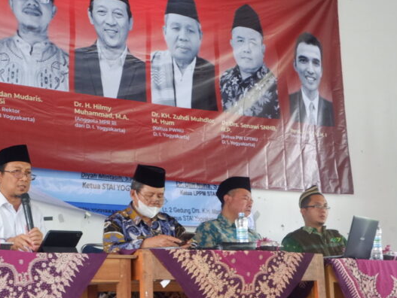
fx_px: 964
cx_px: 154
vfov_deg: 17.6
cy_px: 131
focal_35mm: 84
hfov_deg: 23.2
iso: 3200
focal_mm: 40.8
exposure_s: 1/38
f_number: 5.6
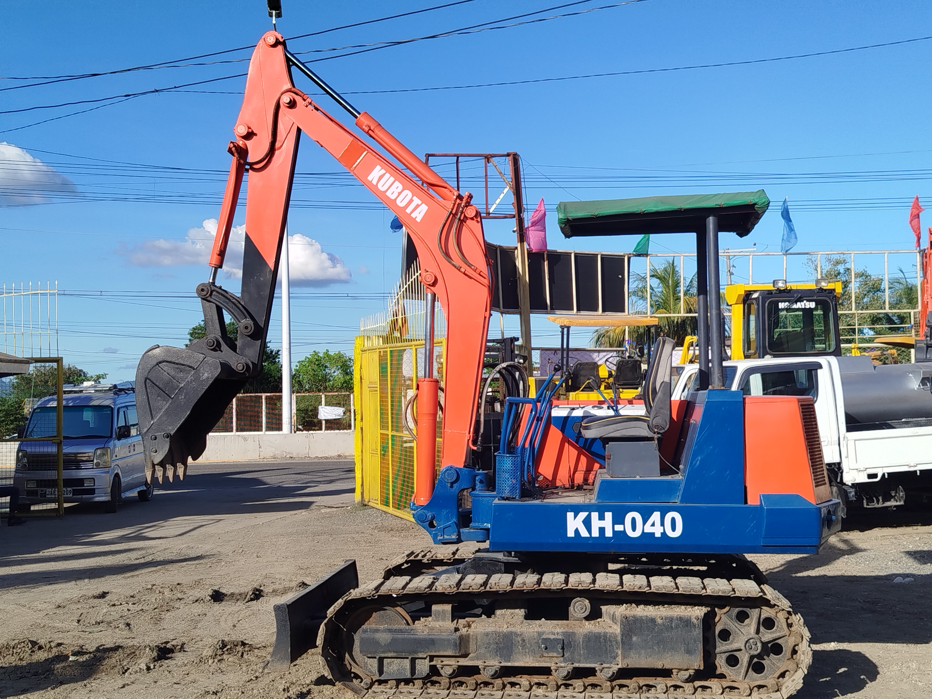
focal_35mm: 48
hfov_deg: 39.7
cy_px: 350
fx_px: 1292
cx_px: 466
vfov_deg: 30.3
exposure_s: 1/959
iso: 50
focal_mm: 5.31
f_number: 1.7
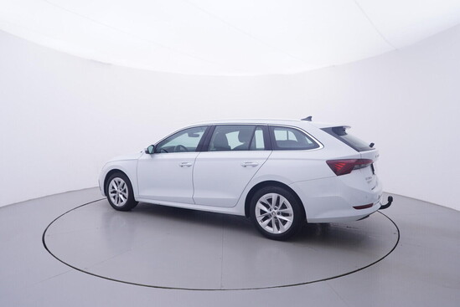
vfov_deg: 56.2
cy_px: 154
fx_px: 288
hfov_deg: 77.3
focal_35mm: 22
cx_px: 230
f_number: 5
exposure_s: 1/80
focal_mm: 15
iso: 200
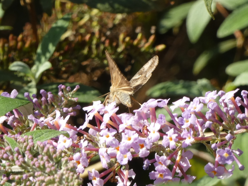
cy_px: 93
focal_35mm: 400
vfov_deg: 3.7
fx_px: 2866
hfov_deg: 5.0
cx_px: 124
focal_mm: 71.7
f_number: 5.6
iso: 80
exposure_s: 1/80
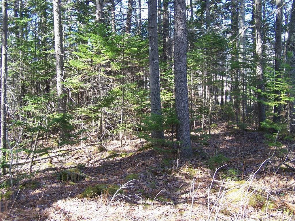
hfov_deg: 49.0
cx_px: 148
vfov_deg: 37.7
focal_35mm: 38
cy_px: 110
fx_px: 324
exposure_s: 1/80
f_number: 2.8
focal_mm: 6.3
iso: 80
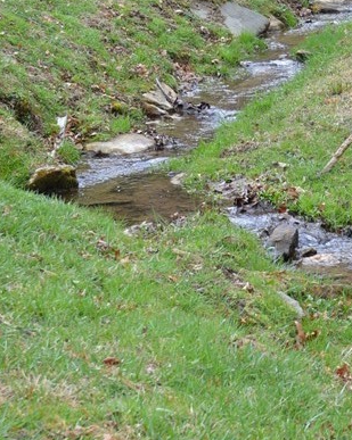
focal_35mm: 138
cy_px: 178
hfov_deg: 11.0
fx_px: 1803
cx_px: 387
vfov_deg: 13.9
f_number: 5.6
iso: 100
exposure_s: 1/125
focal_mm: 35
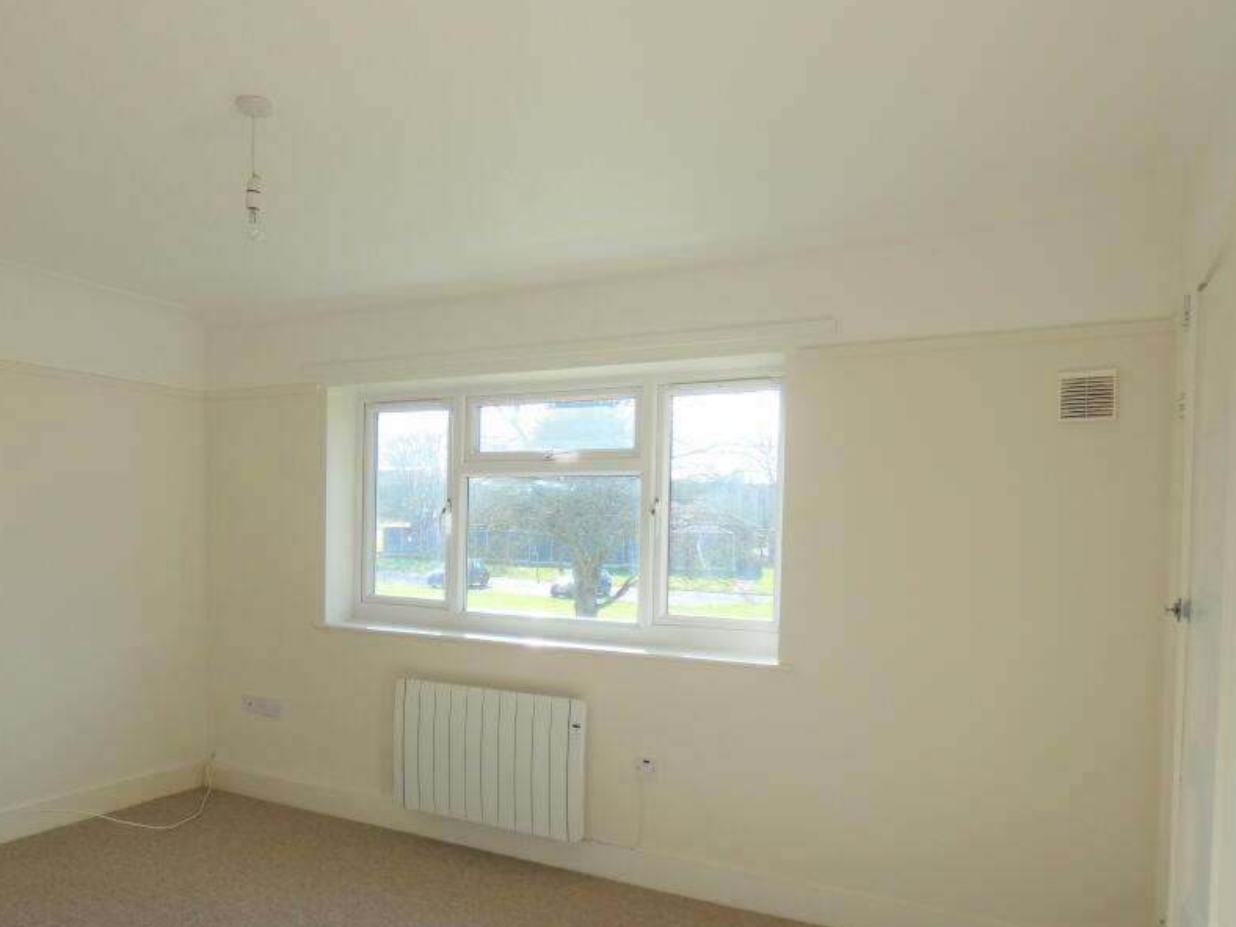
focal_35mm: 26
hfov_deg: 66.6
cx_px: 493
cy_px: 571
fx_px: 928
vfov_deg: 52.6
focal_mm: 3.6
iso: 80
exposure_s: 1/320
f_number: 2.8
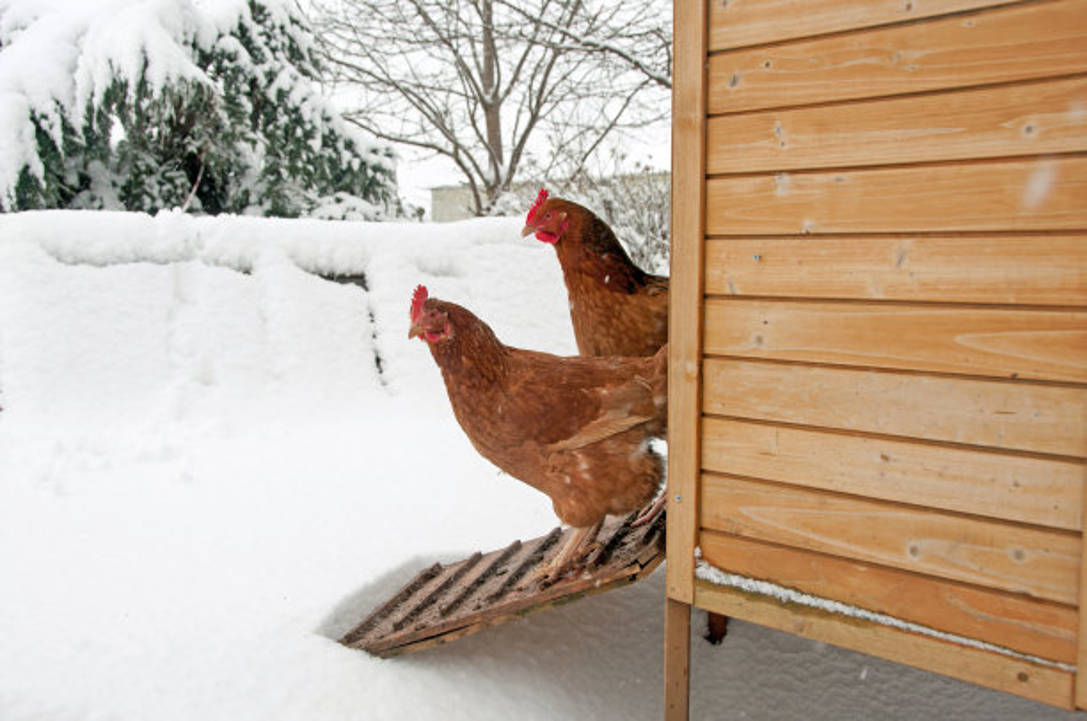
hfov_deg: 49.6
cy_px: 360
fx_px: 1176
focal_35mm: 39
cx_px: 544
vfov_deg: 34.1
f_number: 6.3
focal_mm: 26
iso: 200
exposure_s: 1/160
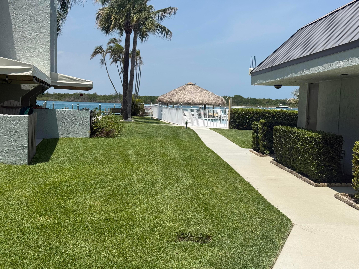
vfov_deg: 30.3
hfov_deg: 39.7
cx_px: 180
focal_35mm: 48
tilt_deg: -4.2
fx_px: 498
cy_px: 134
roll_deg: -1.0
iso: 64
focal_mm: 6.76
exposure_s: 1/6024
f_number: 1.78
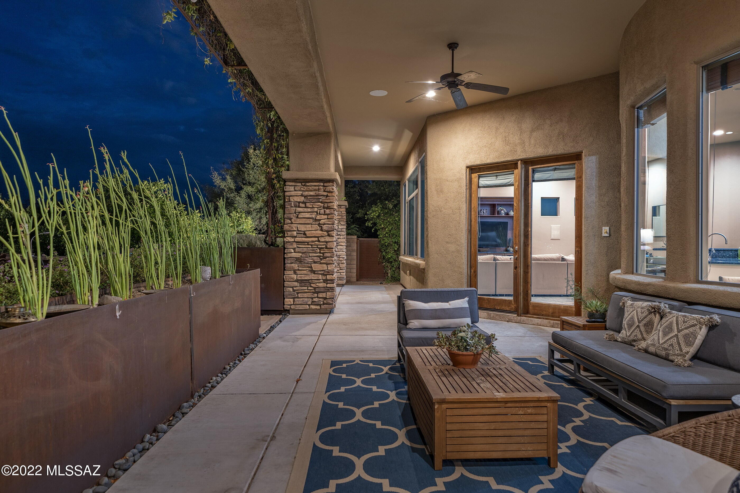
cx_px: 370
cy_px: 246
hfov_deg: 84.0
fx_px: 411
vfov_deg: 61.9
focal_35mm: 20
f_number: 4
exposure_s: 1.3
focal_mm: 20
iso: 200
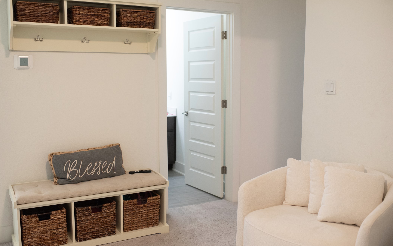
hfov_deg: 52.7
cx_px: 194
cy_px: 119
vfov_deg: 34.4
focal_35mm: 37
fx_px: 396
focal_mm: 35
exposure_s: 1/250
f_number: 2.8
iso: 1600
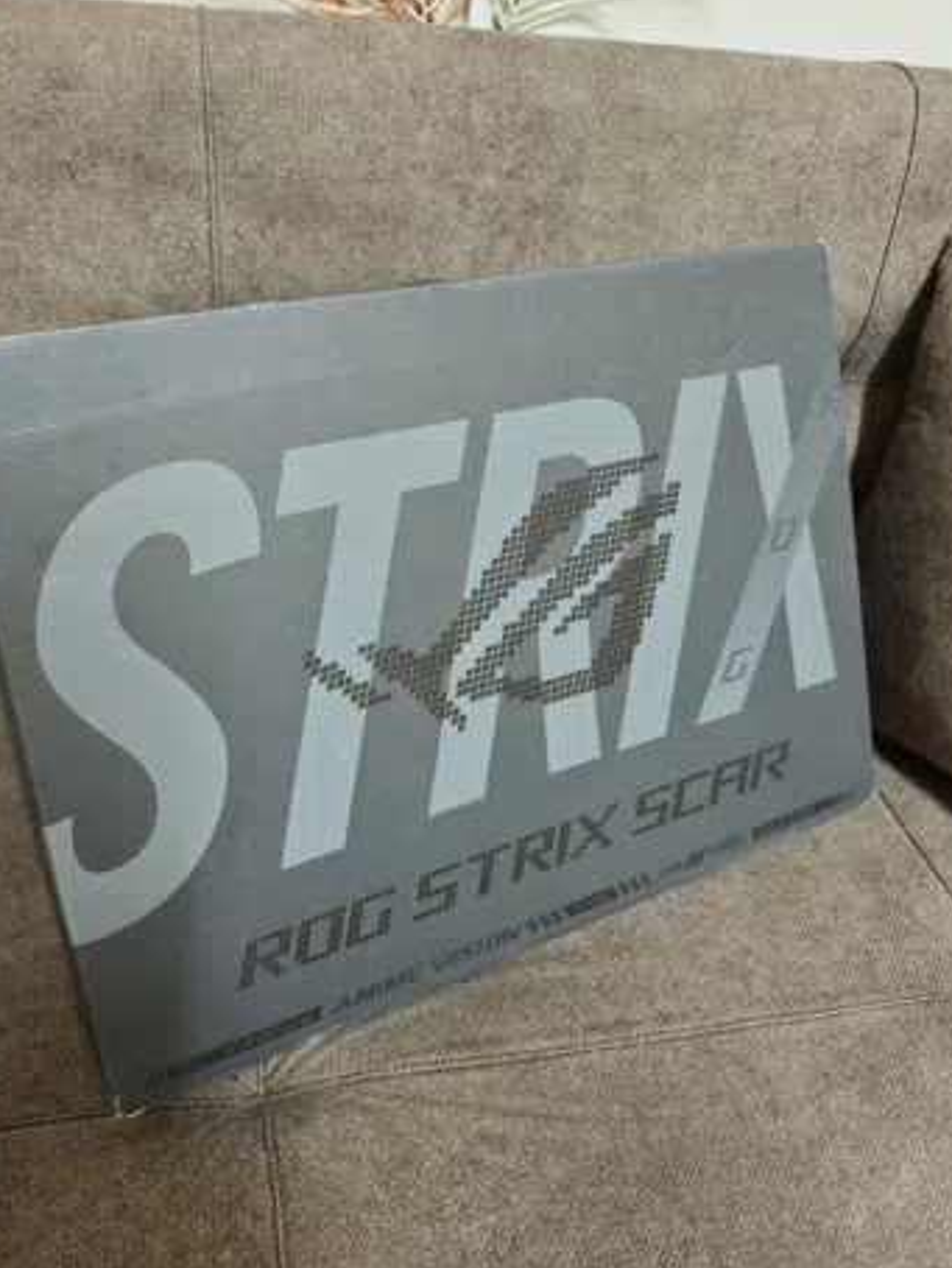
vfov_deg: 65.2
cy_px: 588
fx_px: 989
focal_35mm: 27
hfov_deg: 51.3
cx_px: 436
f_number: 1.67
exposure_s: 1/50
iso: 160
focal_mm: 8.71
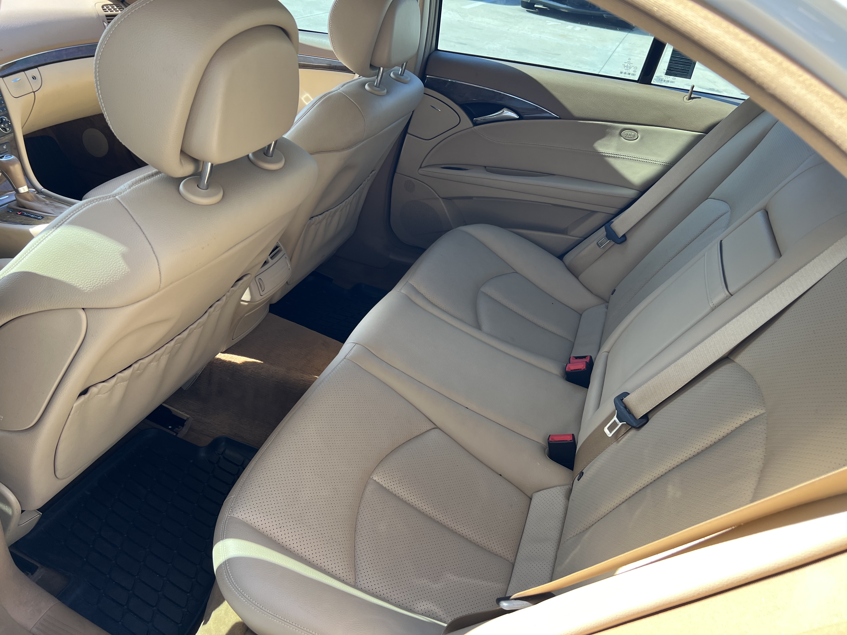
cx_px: 424
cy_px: 318
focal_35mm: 26
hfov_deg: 67.3
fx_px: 636
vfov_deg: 53.1
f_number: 1.5
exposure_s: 1/234
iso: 40
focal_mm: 5.7
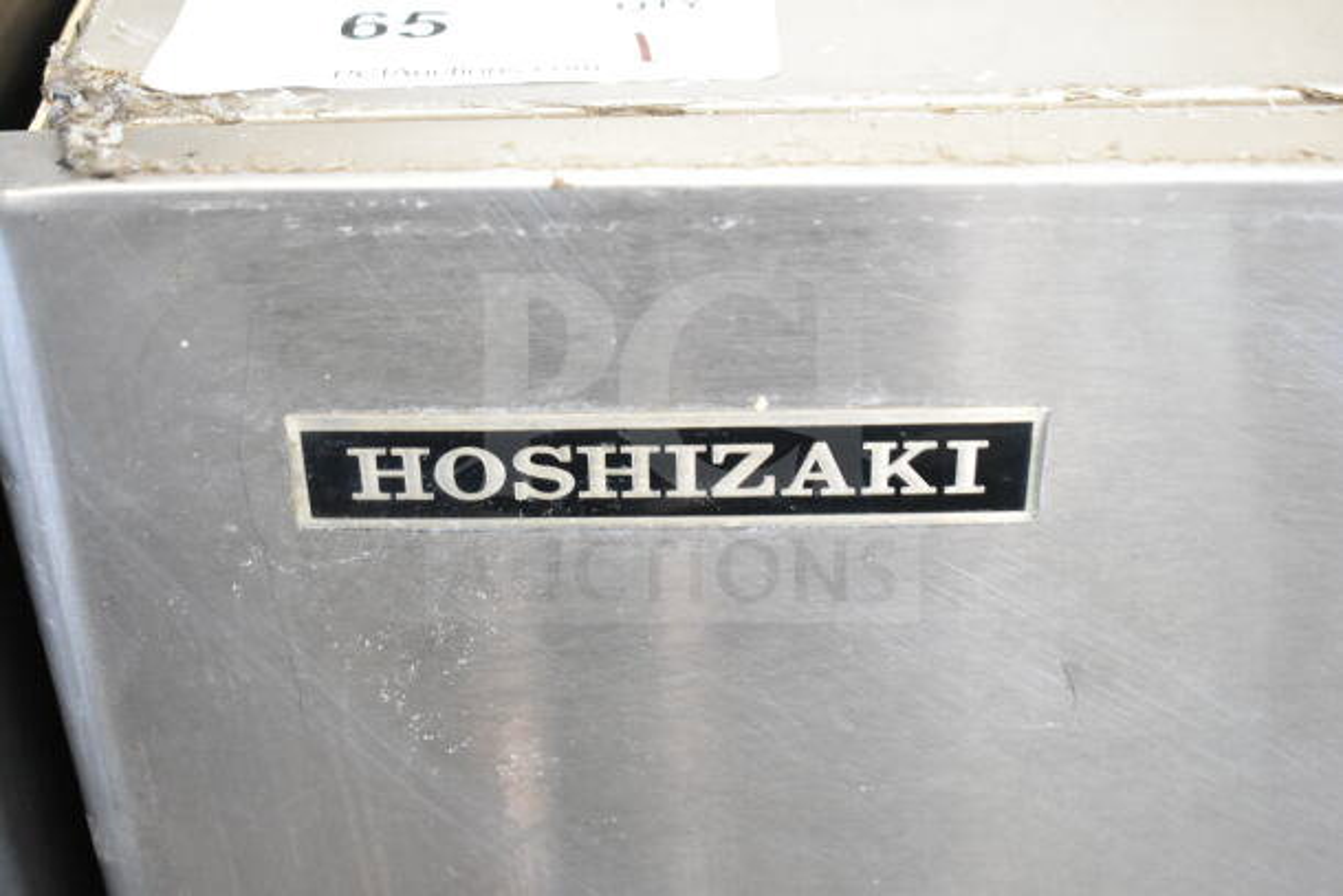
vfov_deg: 25.1
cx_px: 672
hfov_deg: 36.9
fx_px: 2015
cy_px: 448
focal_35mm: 54
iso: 5000
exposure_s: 1/60
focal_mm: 36
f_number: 4.8
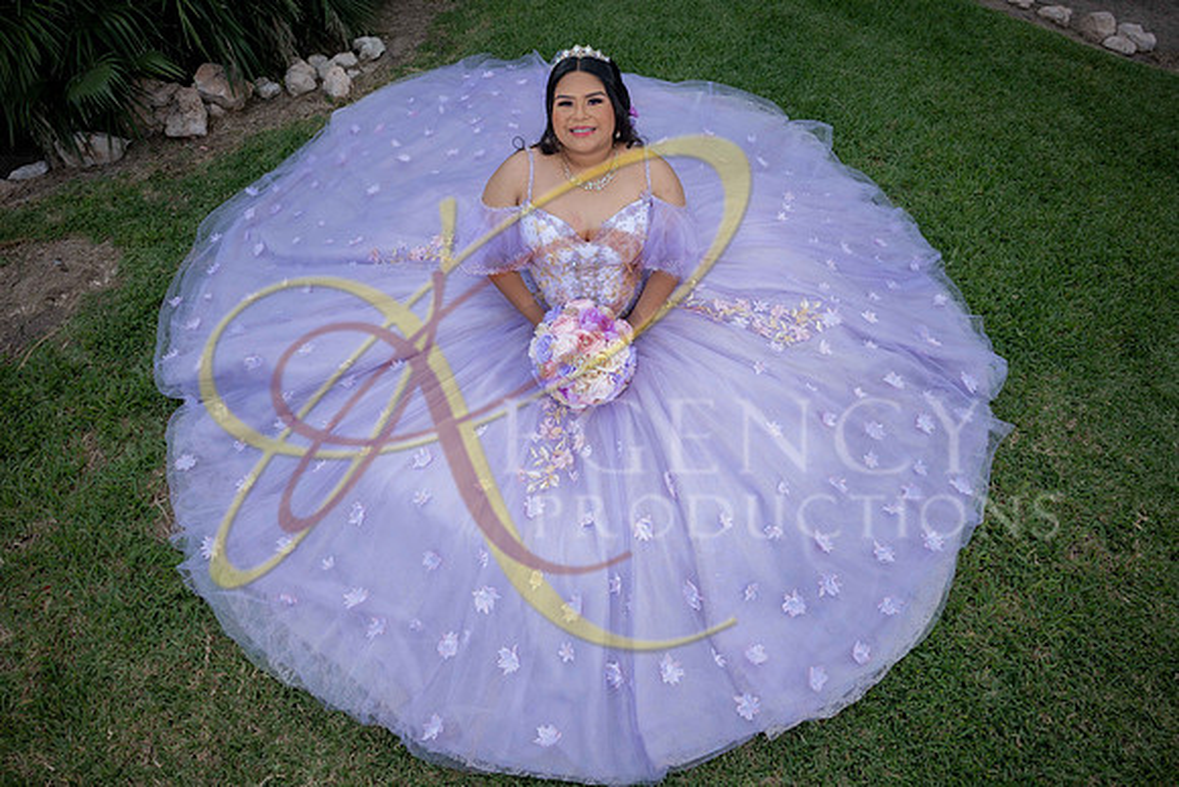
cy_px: 394
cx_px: 590
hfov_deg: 84.0
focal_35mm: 20
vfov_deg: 62.0
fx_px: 655
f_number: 2.8
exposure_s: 1/800
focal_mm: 20
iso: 125
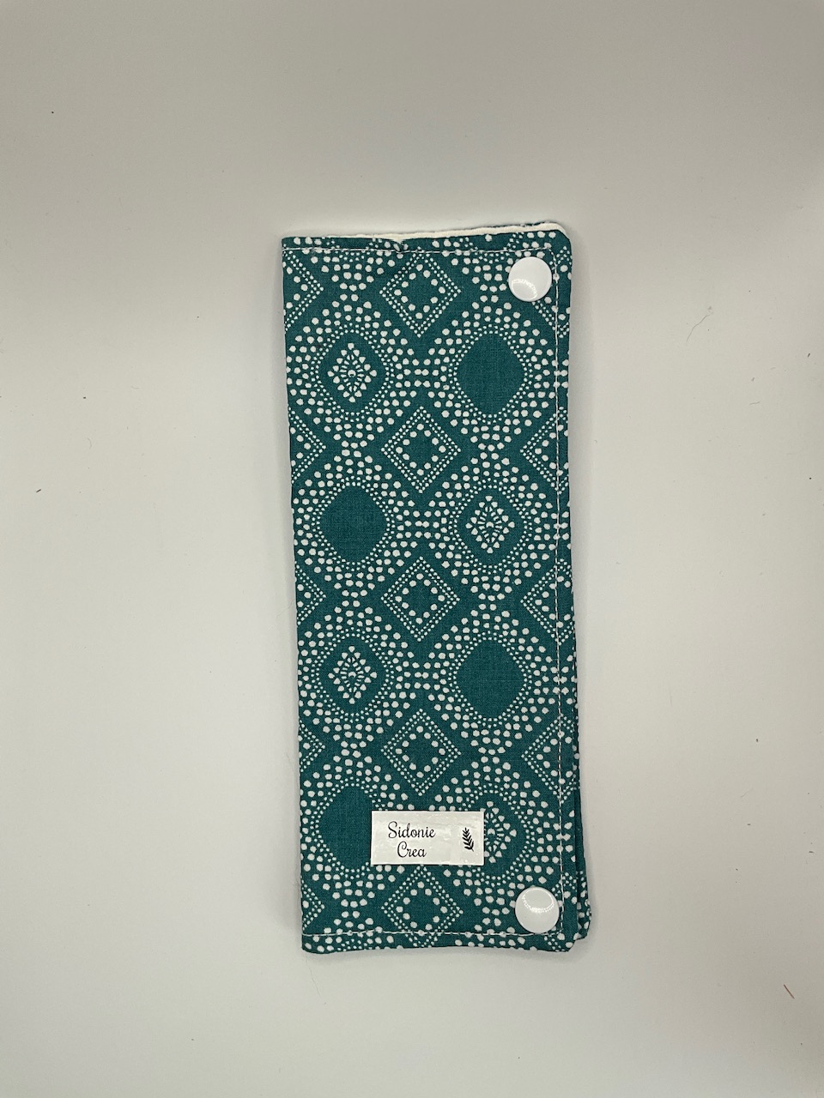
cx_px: 412
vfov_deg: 61.7
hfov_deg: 48.2
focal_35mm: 29
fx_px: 920
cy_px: 549
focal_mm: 3
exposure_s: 1/351
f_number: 1.8
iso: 25
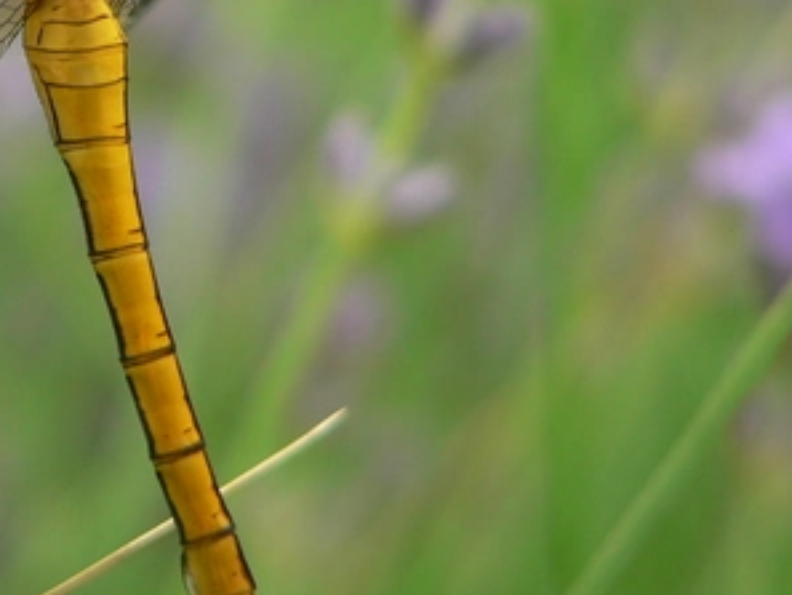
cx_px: 8
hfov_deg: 8.9
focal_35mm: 220
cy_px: 104
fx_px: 5036
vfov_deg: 6.7
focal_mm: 16.9
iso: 80
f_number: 2.8
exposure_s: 1/125
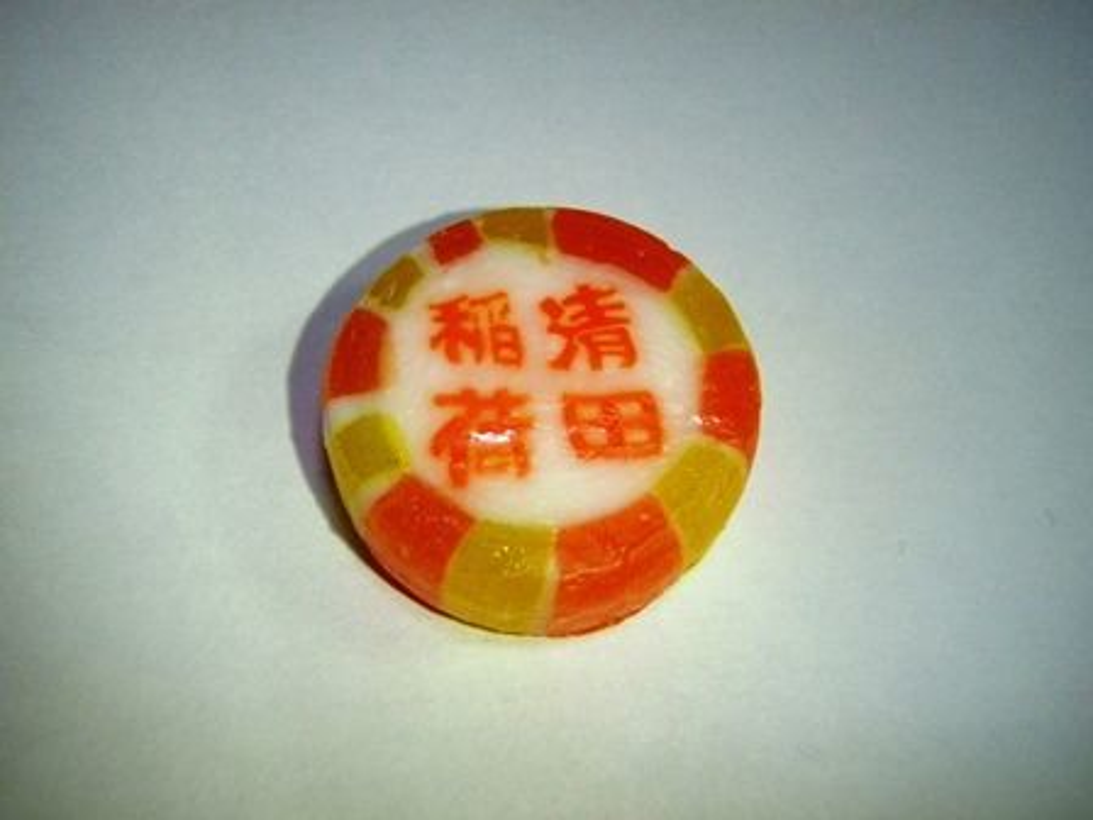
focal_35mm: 51
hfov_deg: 37.5
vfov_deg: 28.6
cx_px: 546
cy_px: 410
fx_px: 1610
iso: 640
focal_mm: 9.13
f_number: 4
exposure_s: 1/250
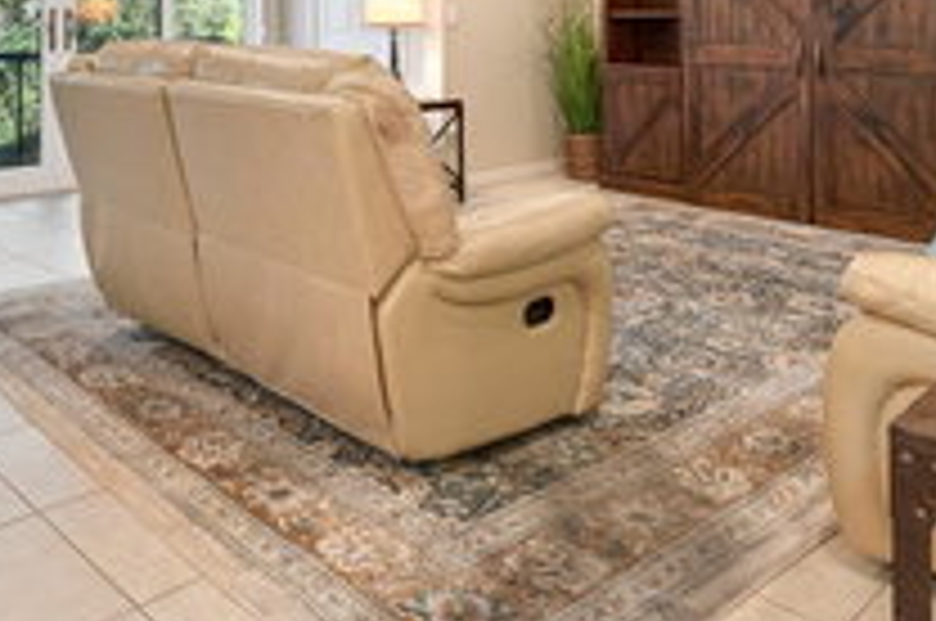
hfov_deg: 51.2
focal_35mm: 37
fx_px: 961
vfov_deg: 33.1
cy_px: 14
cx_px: 333
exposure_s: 1/1.25
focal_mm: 16
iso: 500
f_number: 8
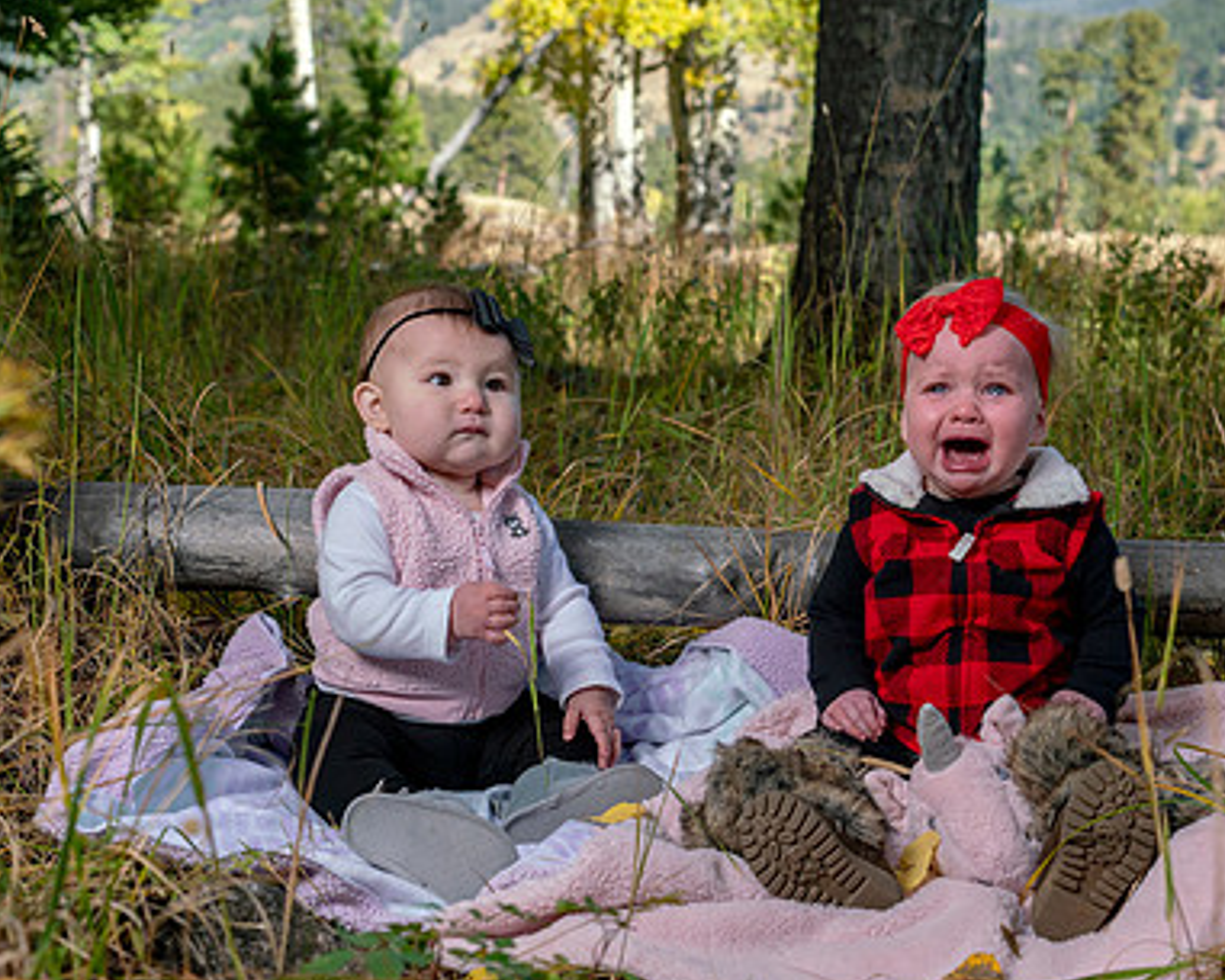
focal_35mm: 50
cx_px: 698
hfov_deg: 37.3
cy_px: 516
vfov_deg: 30.3
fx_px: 1813
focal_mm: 35
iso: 160
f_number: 4.5
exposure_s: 1/800
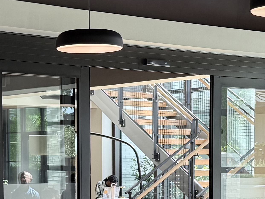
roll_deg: +1.0
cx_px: 131
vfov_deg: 13.2
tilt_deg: -3.6
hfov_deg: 17.9
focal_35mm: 110
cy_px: 208
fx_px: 842
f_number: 1.78
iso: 160
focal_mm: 6.76
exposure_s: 1/230
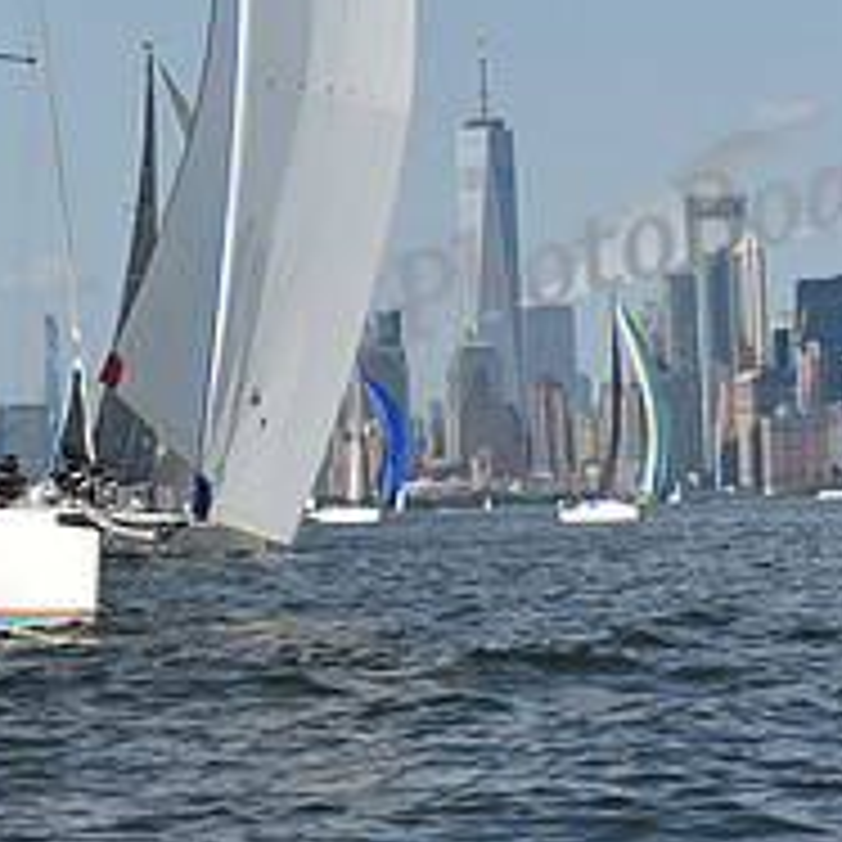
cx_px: 160
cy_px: -401
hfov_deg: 8.8
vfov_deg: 8.6
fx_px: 5449
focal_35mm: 198
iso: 250
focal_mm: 75
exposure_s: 1/1250
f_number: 9
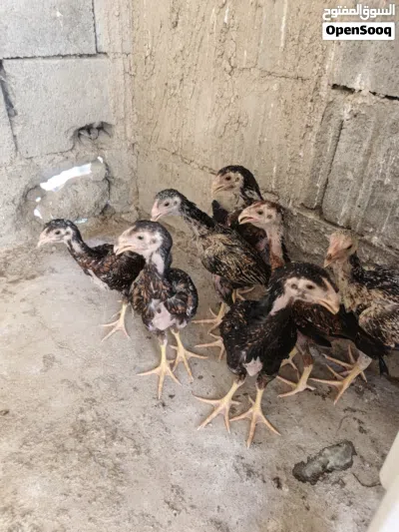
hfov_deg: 58.9
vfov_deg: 73.9
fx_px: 353
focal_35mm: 23
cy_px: 266
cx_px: 200
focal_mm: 5.56
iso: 420
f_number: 1.8
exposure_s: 1/50
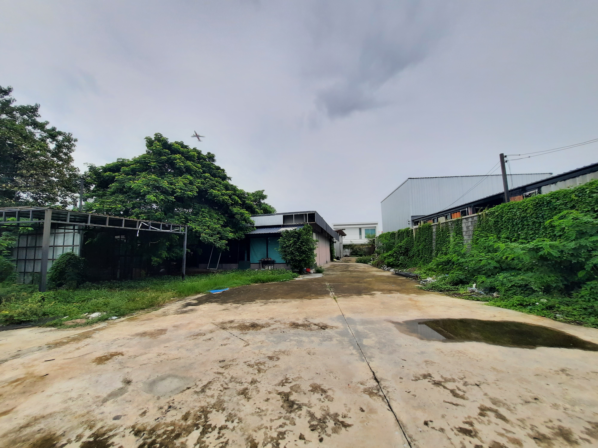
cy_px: 224
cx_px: 299
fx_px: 225
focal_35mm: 13
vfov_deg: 89.9
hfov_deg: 106.2
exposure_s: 1/2123
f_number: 2.2
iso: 40
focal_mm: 1.74
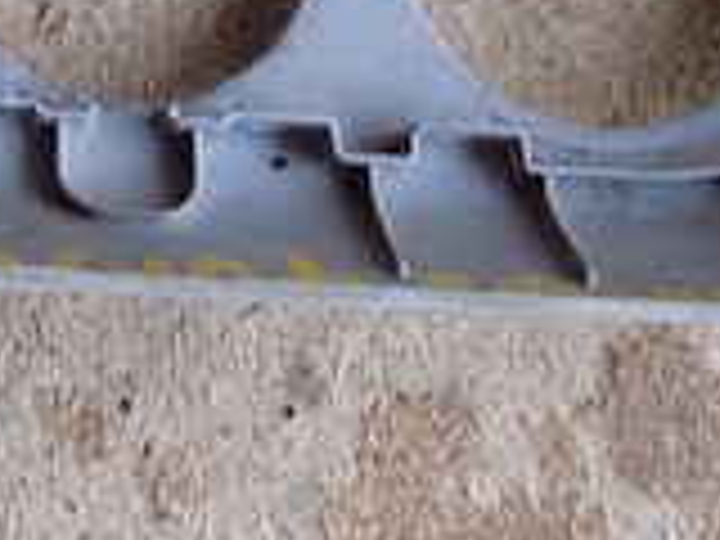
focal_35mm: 92
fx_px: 1914
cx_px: -72
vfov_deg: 14.2
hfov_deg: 20.3
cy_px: -423
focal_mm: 4
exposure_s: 1/30
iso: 100
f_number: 3.1
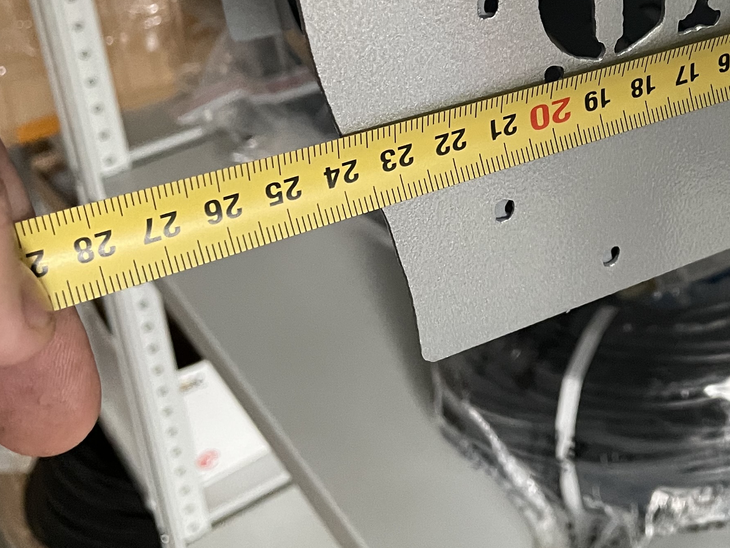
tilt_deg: -28.3
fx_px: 1244
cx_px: 682
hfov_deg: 30.9
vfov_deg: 24.0
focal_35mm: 59
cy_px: 30
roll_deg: +1.6
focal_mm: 4.2
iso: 320
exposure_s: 1/60
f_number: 1.6
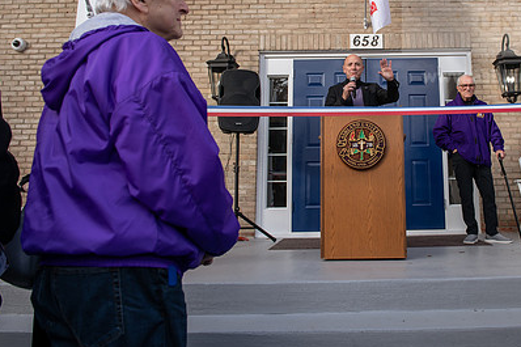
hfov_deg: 53.0
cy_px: 104
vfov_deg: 37.2
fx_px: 506
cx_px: 363
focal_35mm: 35
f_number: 4
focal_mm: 24
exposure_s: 1/320
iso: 125
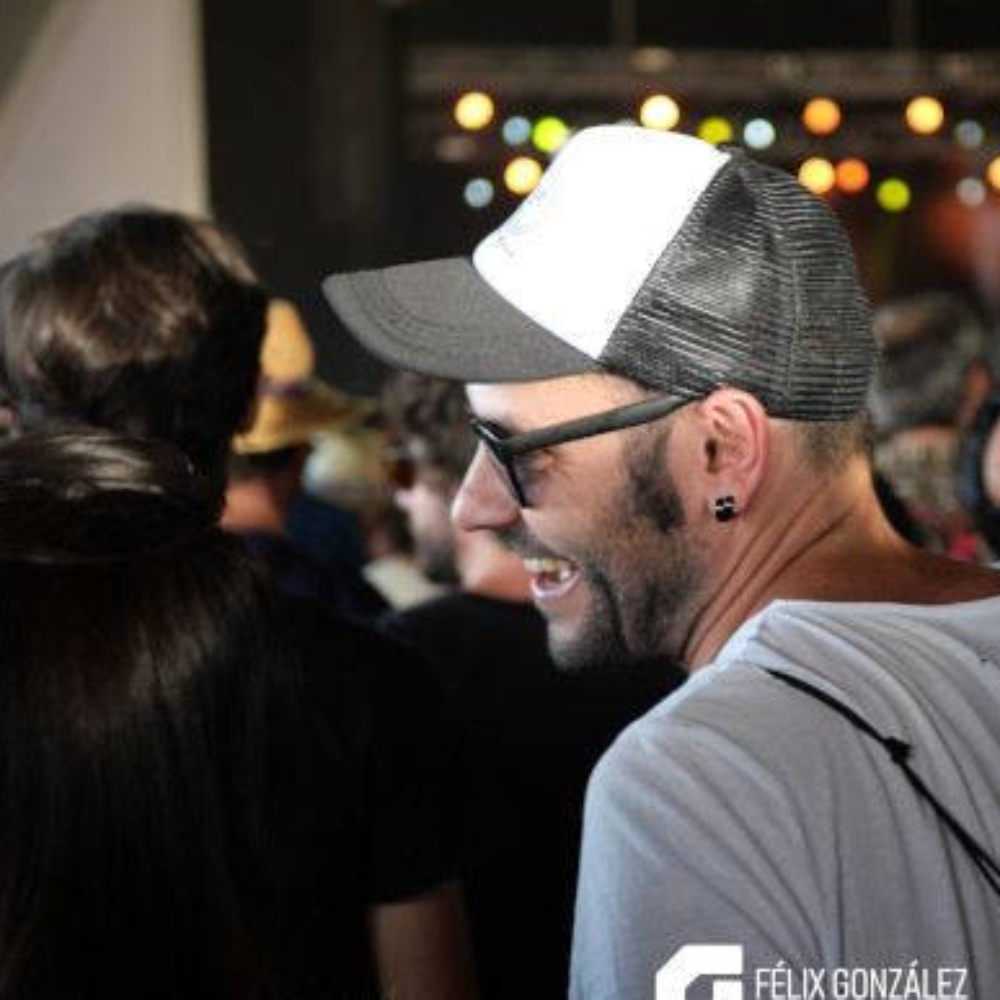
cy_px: 434
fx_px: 2386
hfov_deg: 23.3
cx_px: 811
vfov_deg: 23.7
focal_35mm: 73
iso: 200
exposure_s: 1/125
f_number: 1.7
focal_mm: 25
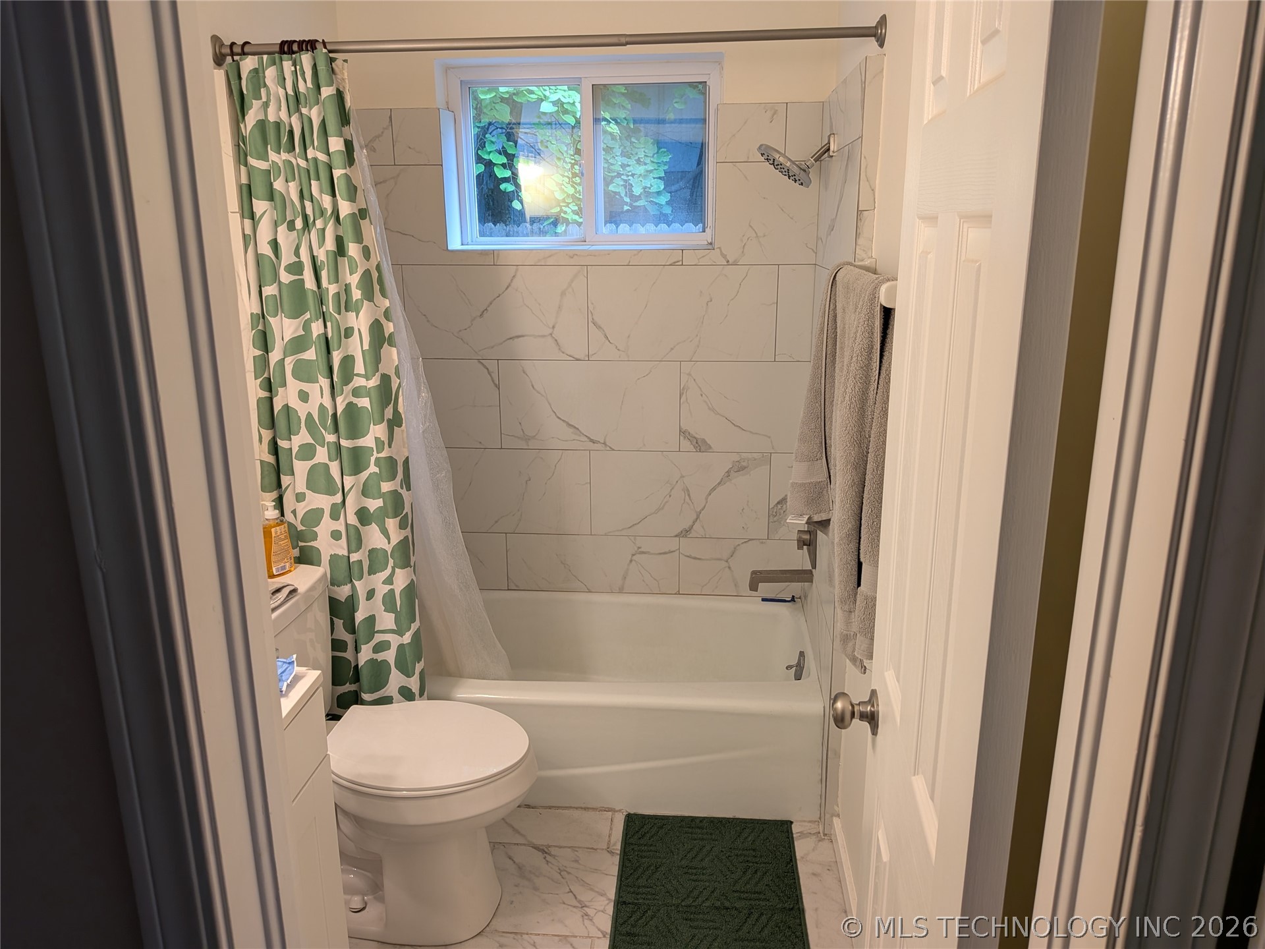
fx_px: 877
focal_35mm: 24
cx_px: 632
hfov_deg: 71.6
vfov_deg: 56.8
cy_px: 474
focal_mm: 4.53
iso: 30
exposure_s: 1/30
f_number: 1.7
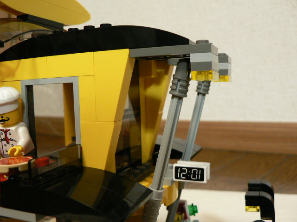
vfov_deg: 39.7
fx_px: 309
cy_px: 111
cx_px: 148
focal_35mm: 36
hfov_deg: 51.4
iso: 200
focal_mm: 6
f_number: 2.8
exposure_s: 1/4
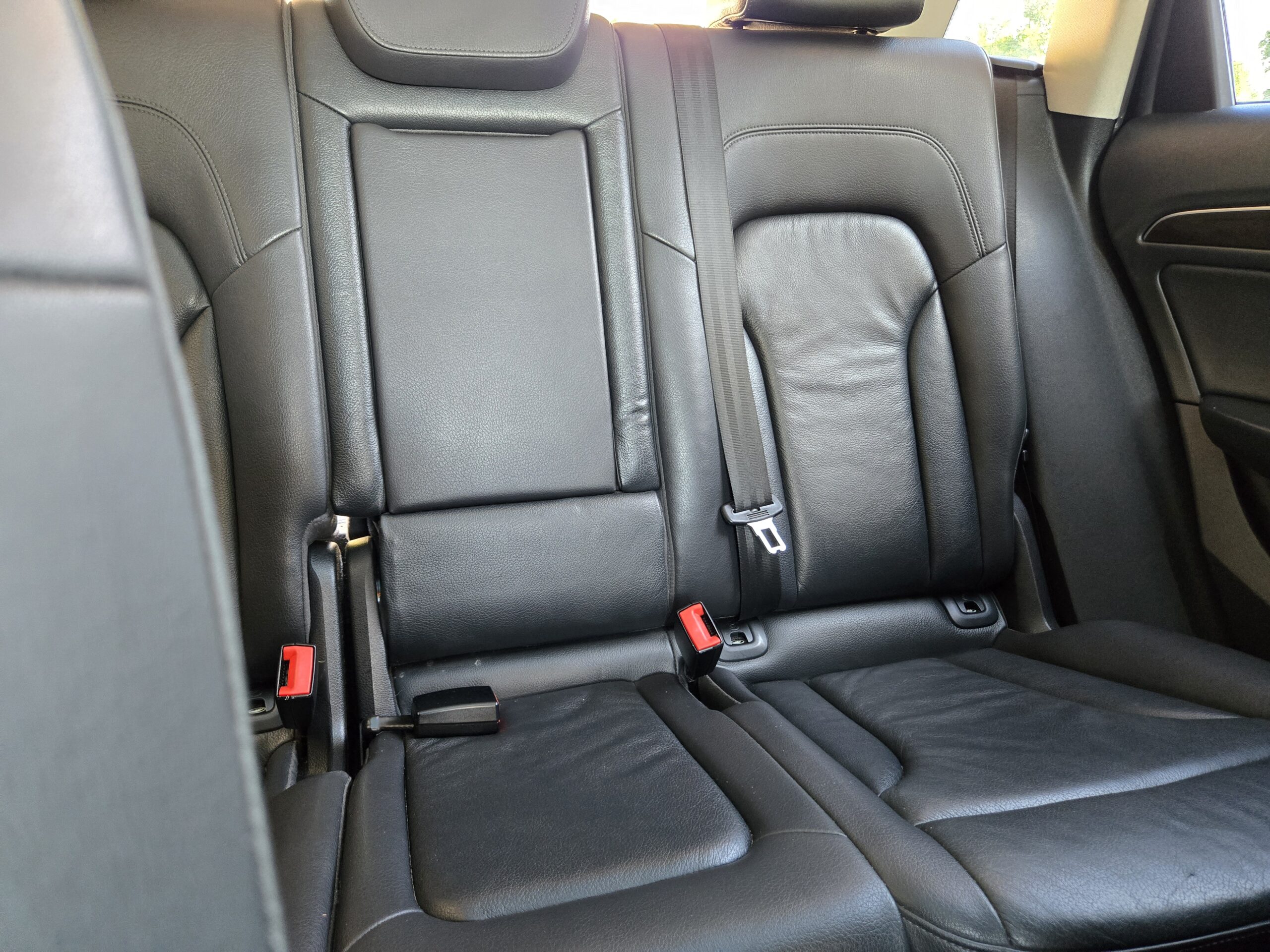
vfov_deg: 58.9
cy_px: 476
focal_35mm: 23
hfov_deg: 73.9
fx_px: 844
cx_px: 635
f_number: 1.8
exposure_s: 1/120
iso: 800
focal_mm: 5.4
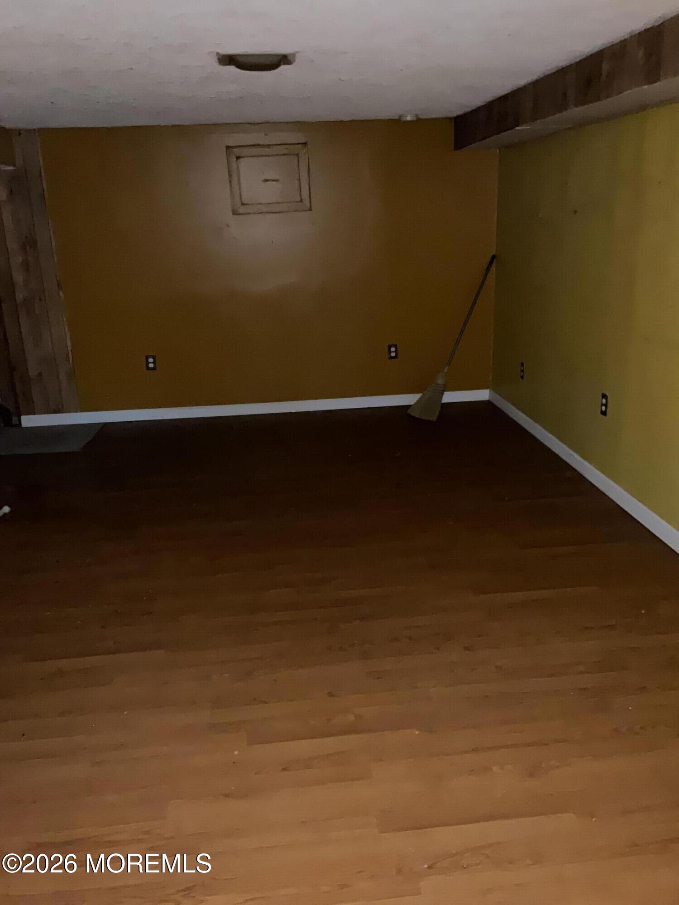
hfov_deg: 48.2
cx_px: 340
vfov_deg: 61.7
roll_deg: +1.8
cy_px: 452
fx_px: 758
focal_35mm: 29
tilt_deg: -17.9
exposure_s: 1/16
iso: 320
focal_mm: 3
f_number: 1.8
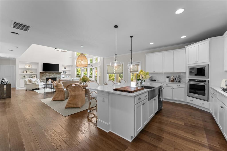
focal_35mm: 14
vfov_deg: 81.2
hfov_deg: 104.2
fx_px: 88
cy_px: 76
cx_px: 114
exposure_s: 1/8
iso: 800
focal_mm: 14
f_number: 7.1
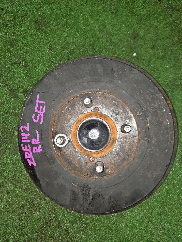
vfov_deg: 69.4
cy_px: 121
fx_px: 175
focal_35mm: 25
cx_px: 91
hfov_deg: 54.9
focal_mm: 4.6
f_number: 2
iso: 380
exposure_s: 1/33
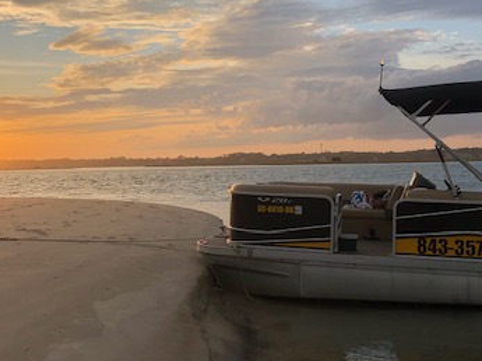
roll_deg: +2.0
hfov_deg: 36.9
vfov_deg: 28.0
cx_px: 244
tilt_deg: -0.7
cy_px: 176
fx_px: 723
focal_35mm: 52
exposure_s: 1/952
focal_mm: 3.99
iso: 20
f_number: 1.8
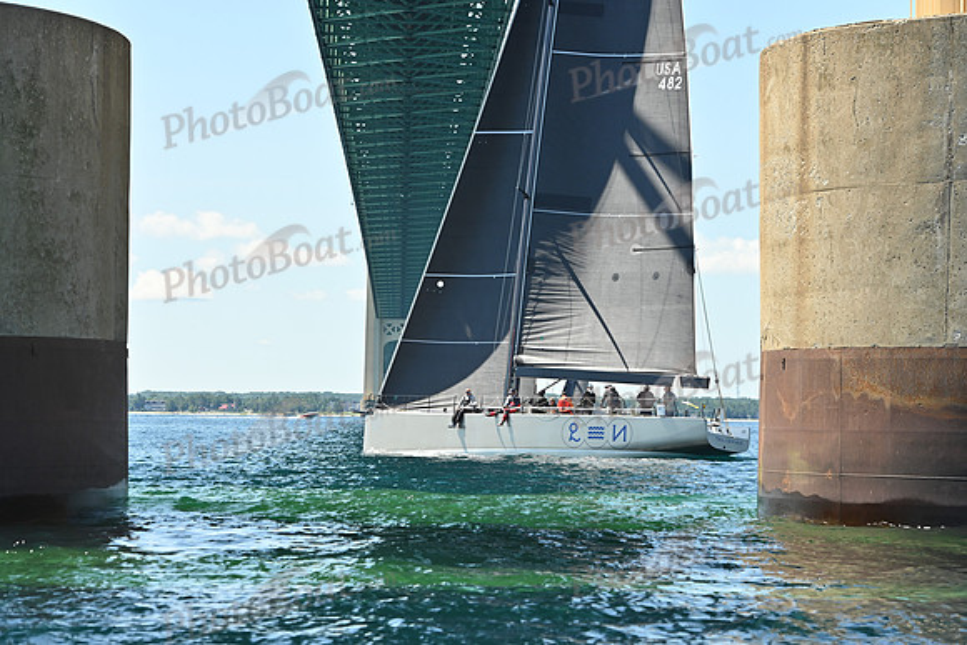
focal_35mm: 110
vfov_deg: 12.5
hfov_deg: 18.6
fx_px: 2955
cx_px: 484
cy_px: 322
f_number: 6.3
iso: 320
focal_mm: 110
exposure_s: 1/1000
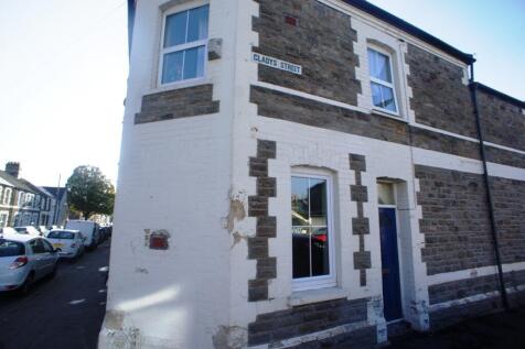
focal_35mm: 24
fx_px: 350
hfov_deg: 73.8
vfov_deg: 53.1
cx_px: 262
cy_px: 174
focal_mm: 16
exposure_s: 1/250
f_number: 6.3
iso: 200
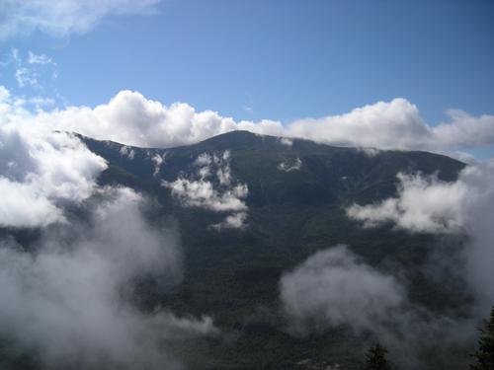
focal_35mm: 38
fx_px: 542
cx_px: 247
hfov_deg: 49.0
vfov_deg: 37.7
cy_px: 185
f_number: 6.4
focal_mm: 6.3
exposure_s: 1/332
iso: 50
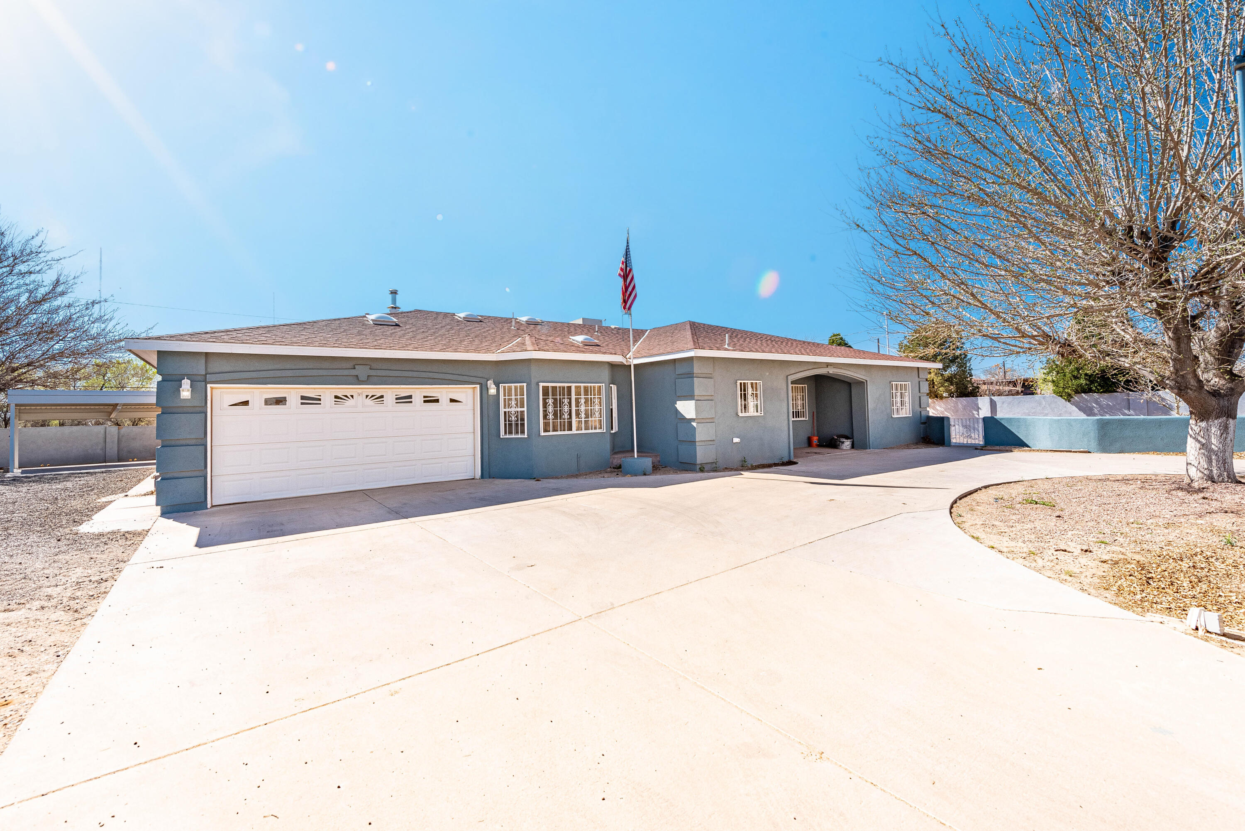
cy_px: 416
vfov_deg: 81.2
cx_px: 622
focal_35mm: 14
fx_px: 484
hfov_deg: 104.2
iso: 320
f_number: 7.1
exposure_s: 1/4000
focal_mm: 14
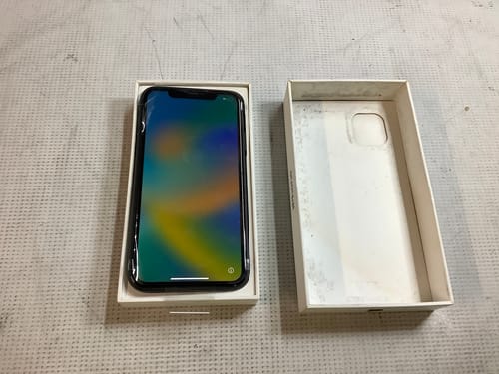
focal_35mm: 31
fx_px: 447
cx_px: 250
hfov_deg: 58.4
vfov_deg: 45.4
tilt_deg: -66.2
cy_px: 187
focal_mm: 3.3
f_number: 2.4
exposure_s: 1/50
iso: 100
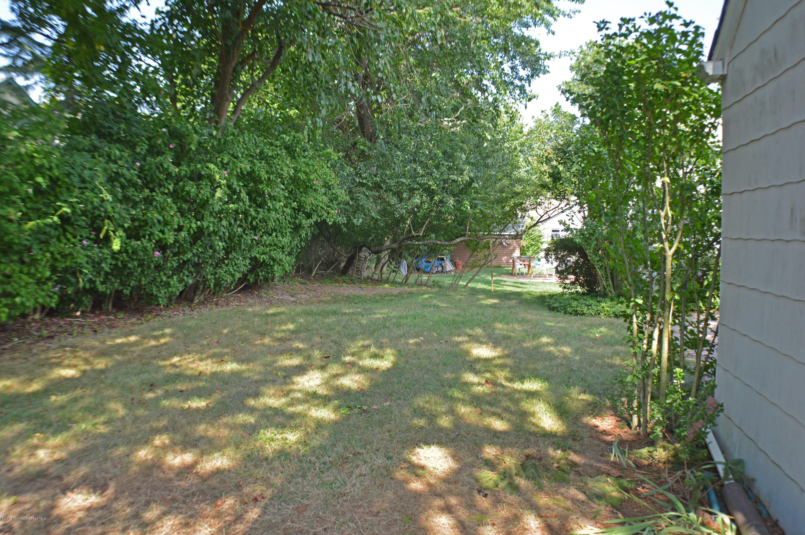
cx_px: 402
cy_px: 268
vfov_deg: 36.8
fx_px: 804
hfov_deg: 53.2
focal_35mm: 36
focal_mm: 24
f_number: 4
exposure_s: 1/125
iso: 100
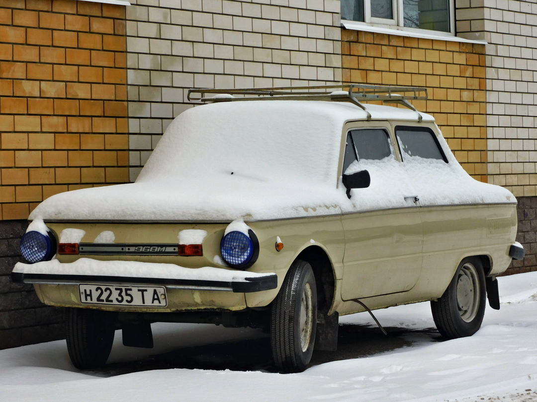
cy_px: 201
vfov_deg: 11.0
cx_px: 268
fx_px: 2094
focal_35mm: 135
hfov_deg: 14.6
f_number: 5
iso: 125
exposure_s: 1/250
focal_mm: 24.2
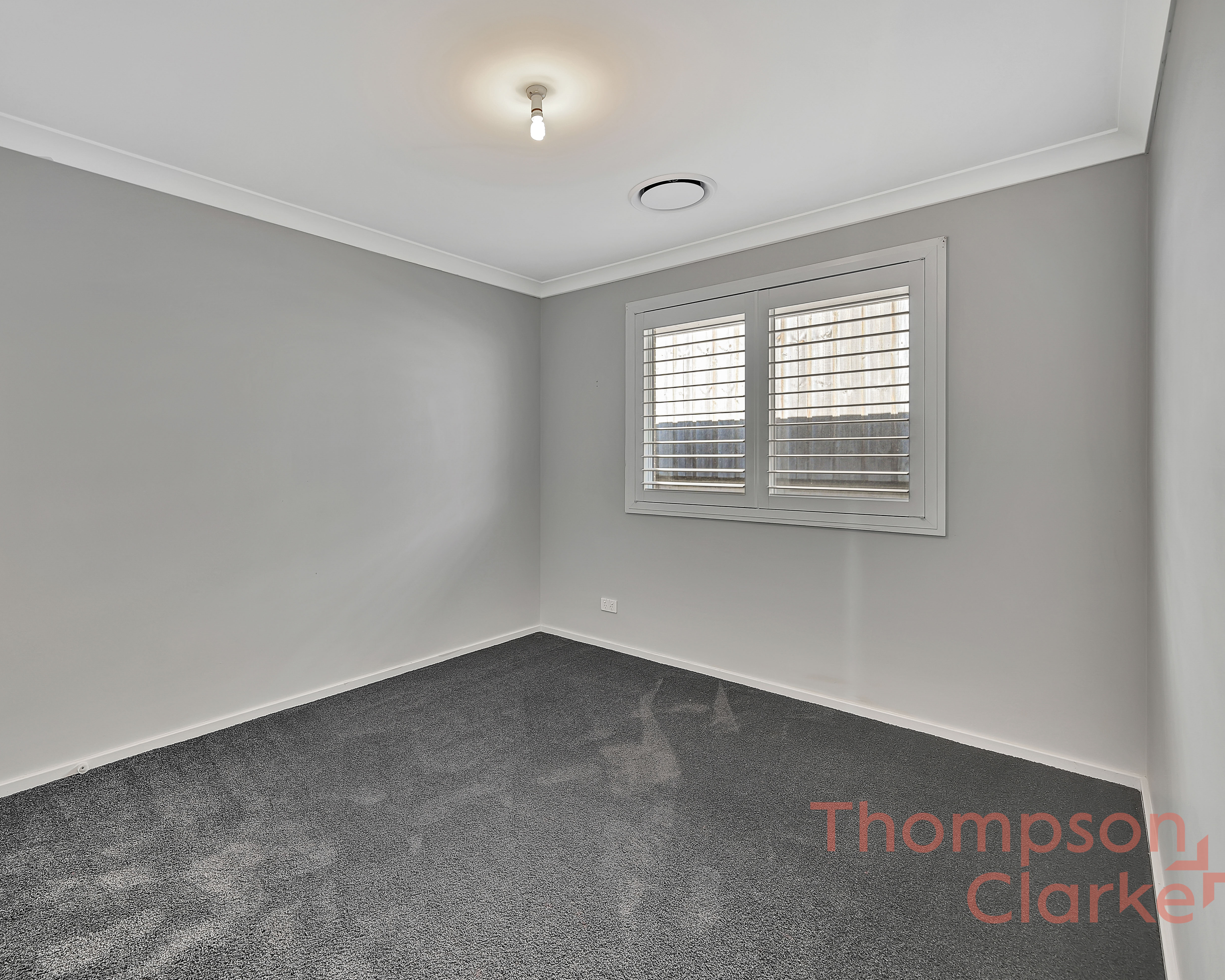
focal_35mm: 16
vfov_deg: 80.4
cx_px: 537
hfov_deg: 92.7
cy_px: 490
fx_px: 580
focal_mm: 14
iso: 100
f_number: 4.5
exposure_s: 1/8
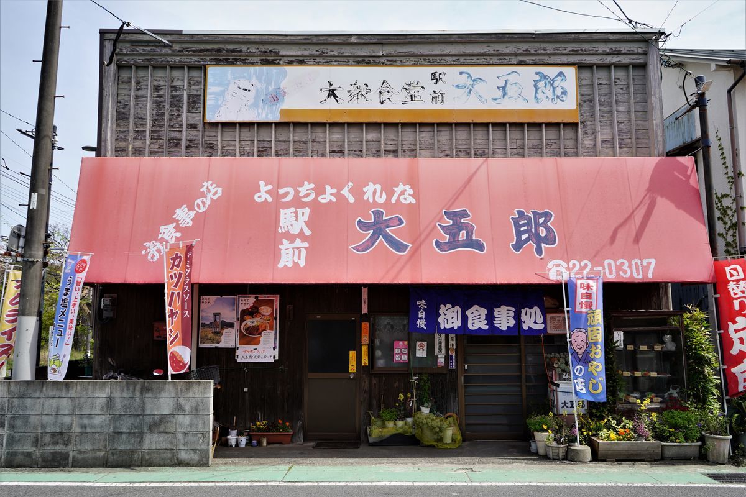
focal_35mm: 29
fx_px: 601
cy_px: 248
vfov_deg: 45.0
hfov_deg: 63.7
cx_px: 373
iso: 100
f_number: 9
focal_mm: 29
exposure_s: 1/125
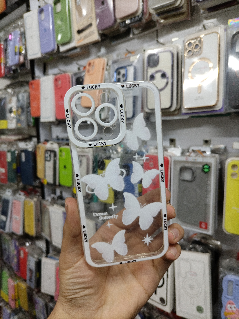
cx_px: 120
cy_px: 160
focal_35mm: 26
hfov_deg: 53.1
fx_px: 239
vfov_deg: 67.3
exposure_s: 1/50
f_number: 1.8
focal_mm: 4.7
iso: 160
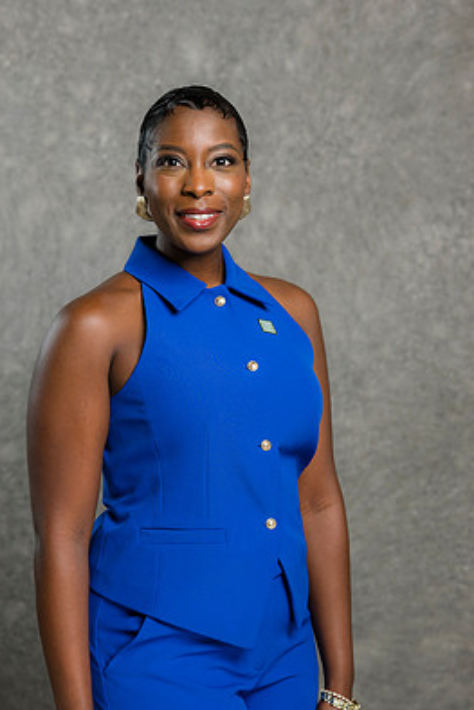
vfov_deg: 21.0
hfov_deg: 14.1
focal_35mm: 97
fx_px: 1914
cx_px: 205
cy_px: 398
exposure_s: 1/200
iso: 125
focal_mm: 85
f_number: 5
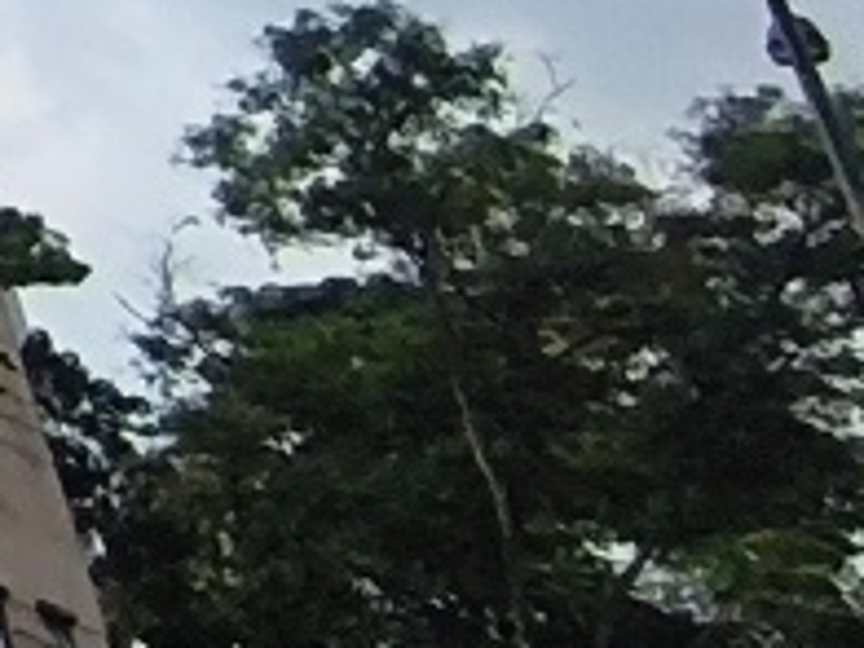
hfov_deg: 11.1
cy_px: -904
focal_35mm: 116
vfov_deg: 10.9
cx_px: -1697
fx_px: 2895
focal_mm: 1.65
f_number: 2.2
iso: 64
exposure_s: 1/7843
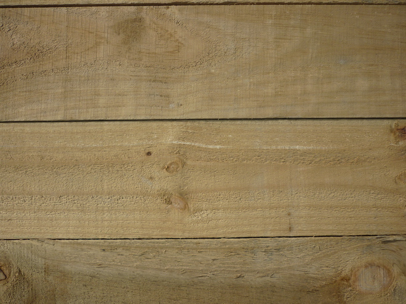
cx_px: 203
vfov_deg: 42.9
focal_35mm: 33
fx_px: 387
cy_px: 152
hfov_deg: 55.4
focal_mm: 5.5
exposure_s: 1/200
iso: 80
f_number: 8
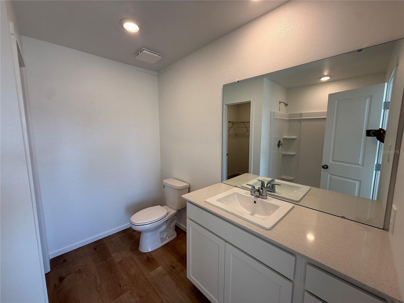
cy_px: 152
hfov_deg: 102.1
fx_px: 163
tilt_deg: -4.7
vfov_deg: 85.7
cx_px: 202
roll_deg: -0.1
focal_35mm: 14
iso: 64
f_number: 2.2
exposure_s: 1/120
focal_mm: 2.22
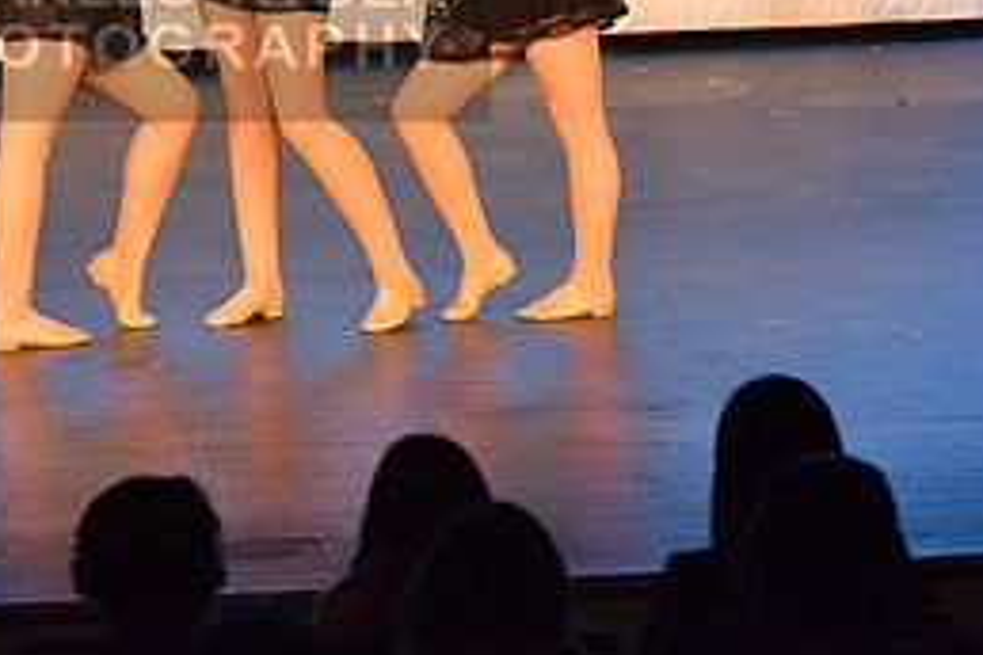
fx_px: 7481
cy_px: 21
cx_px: 76
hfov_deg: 7.5
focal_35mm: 274
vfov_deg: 5.0
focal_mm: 122
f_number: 4
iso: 2000
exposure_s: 1/200
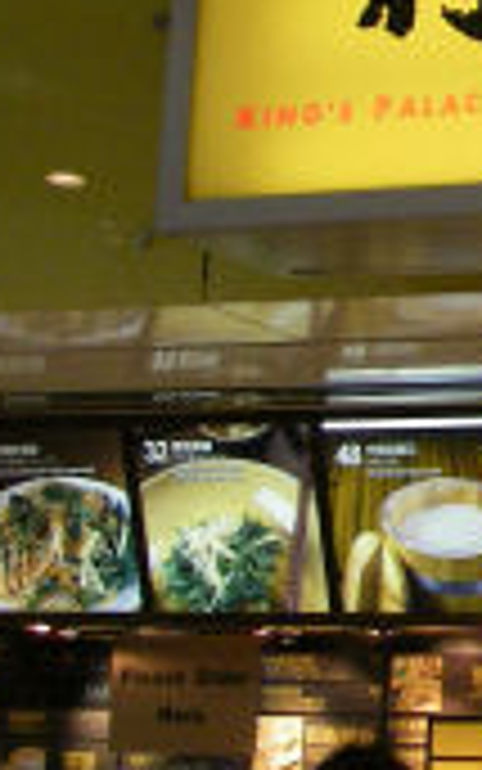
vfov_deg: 15.3
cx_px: 1018
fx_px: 2856
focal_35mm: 136
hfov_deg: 9.0
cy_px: 239
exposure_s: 1/50
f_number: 3.3
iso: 160
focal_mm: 6.3
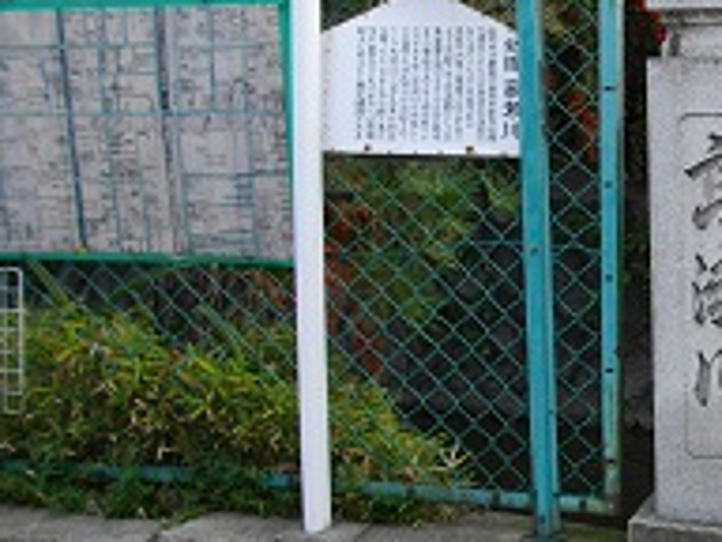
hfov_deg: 28.2
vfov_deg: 22.6
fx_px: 1356
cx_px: 701
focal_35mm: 65
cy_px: 267
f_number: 2.9
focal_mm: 5.7
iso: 100
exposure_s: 1/125
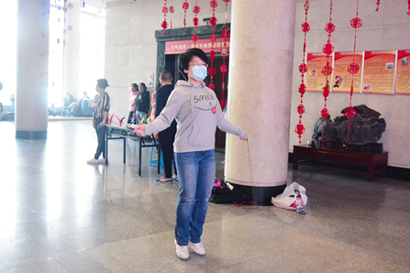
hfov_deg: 50.7
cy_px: 123
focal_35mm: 38
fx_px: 433
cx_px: 200
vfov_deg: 35.0
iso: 3200
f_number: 4
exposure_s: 1/200
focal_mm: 34
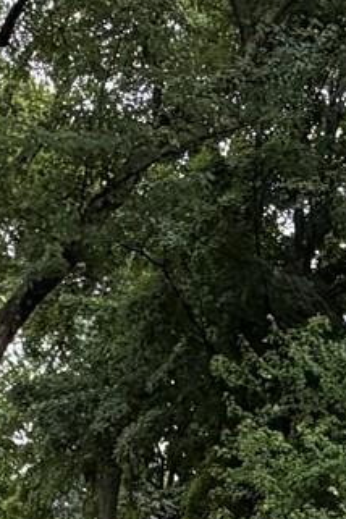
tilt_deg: -3.6
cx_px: 241
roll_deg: +1.6
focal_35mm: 93
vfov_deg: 20.1
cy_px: 673
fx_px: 1341
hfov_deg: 14.7
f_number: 2.2
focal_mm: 2.22
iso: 160
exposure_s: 1/121
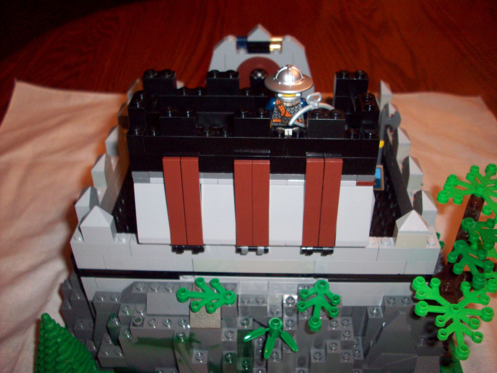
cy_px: 186
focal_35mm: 37
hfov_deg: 50.1
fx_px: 531
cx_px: 248
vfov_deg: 38.7
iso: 160
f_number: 2.8
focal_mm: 6.2
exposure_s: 1/45.3
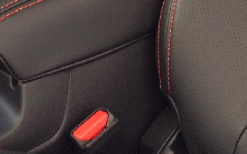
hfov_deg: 11.1
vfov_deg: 6.8
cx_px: 151
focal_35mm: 189
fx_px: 1272
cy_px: -98
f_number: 2.4
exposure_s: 1/30
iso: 80
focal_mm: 4.28
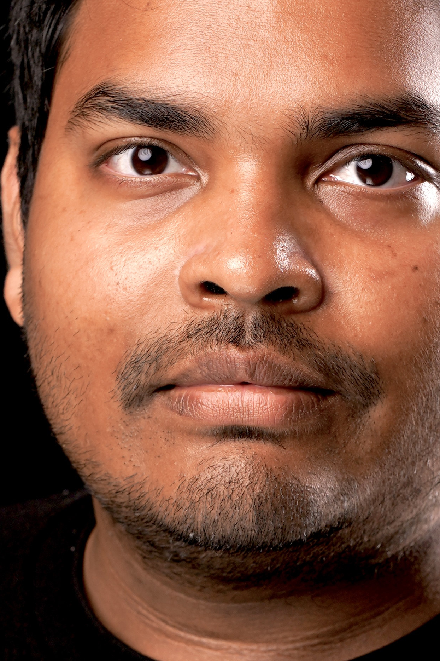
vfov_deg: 7.5
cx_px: 279
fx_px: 5006
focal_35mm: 273
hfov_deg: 5.0
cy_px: 496
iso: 200
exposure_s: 1/200
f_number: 6.3
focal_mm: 85
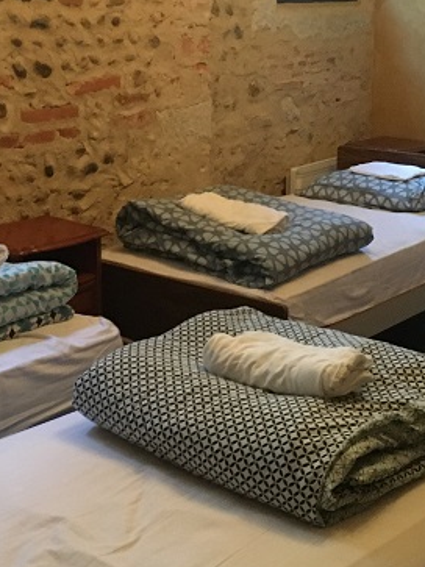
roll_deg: -0.4
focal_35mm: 64
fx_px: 1048
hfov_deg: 22.8
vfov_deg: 30.2
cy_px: 234
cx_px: 153
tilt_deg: -13.4
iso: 320
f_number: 2.2
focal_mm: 4.15
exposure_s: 1/17
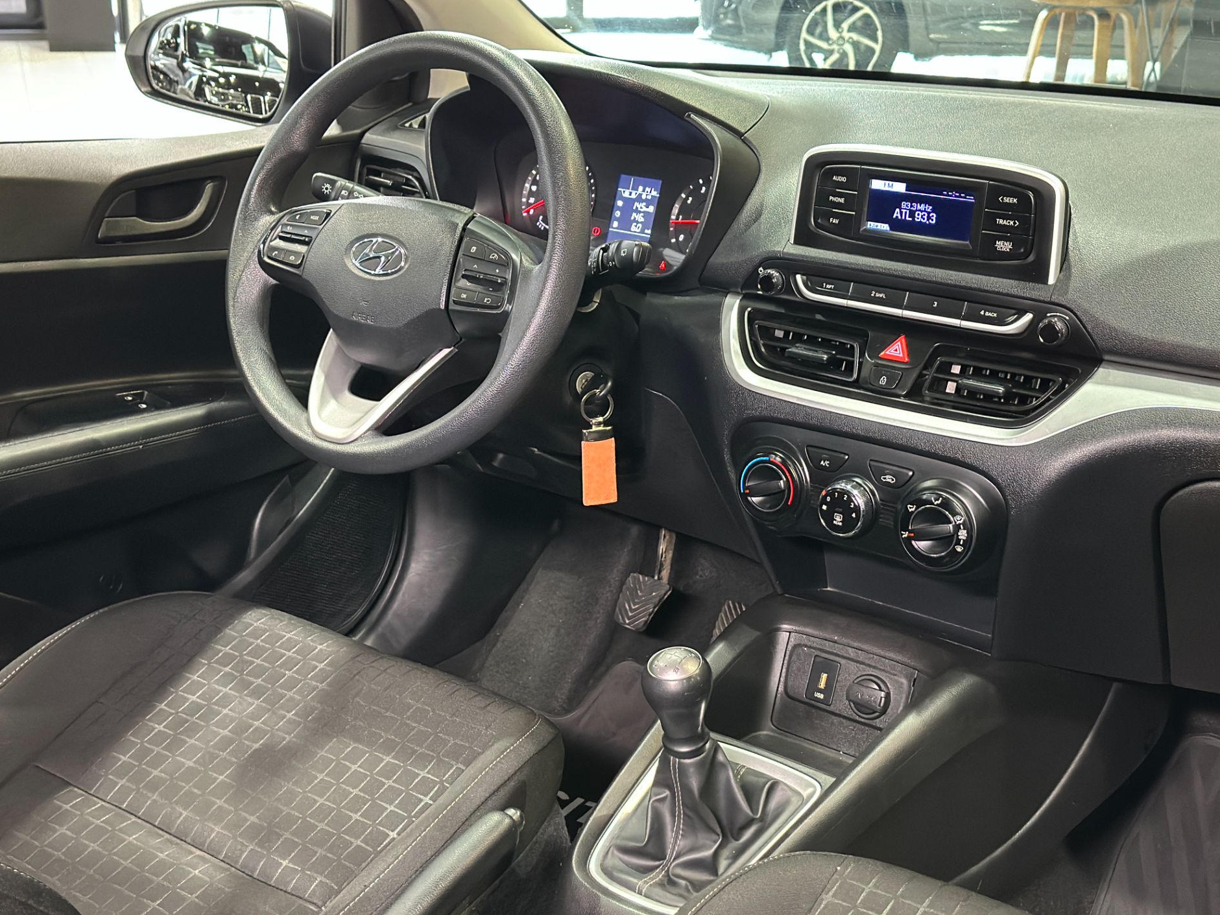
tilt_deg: -19.6
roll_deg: -1.1
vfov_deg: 29.7
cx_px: 611
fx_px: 1727
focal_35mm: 49
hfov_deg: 38.9
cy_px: 455
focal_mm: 6.86
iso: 800
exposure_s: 1/40
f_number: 1.78
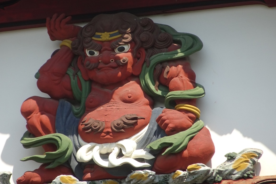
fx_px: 4340
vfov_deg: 2.4
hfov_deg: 3.6
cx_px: 138
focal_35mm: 566
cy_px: 83
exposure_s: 1/250
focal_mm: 92.59
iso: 100
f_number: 6.3
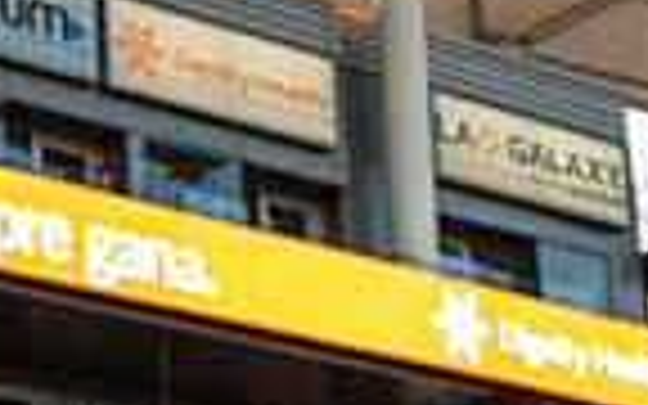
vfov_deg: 8.5
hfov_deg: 13.6
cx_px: 40
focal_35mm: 152
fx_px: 2684
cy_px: 585
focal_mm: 37
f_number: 2.8
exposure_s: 1/1250
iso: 500
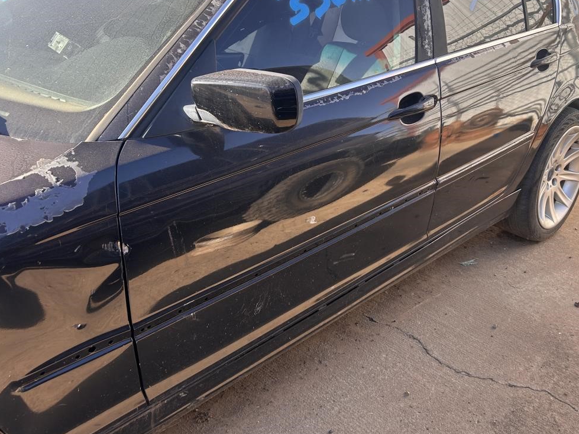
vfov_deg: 41.6
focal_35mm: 34
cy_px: 171
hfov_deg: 53.7
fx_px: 569
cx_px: 337
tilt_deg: -20.8
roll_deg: -3.6
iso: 50
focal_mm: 5.7
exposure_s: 1/696
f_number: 1.5
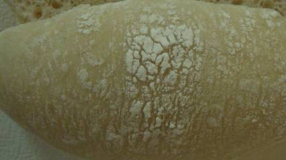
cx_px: 169
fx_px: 326
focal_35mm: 43
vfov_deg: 26.9
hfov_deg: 47.2
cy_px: 22
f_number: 2.7
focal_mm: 5
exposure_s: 1/60
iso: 560
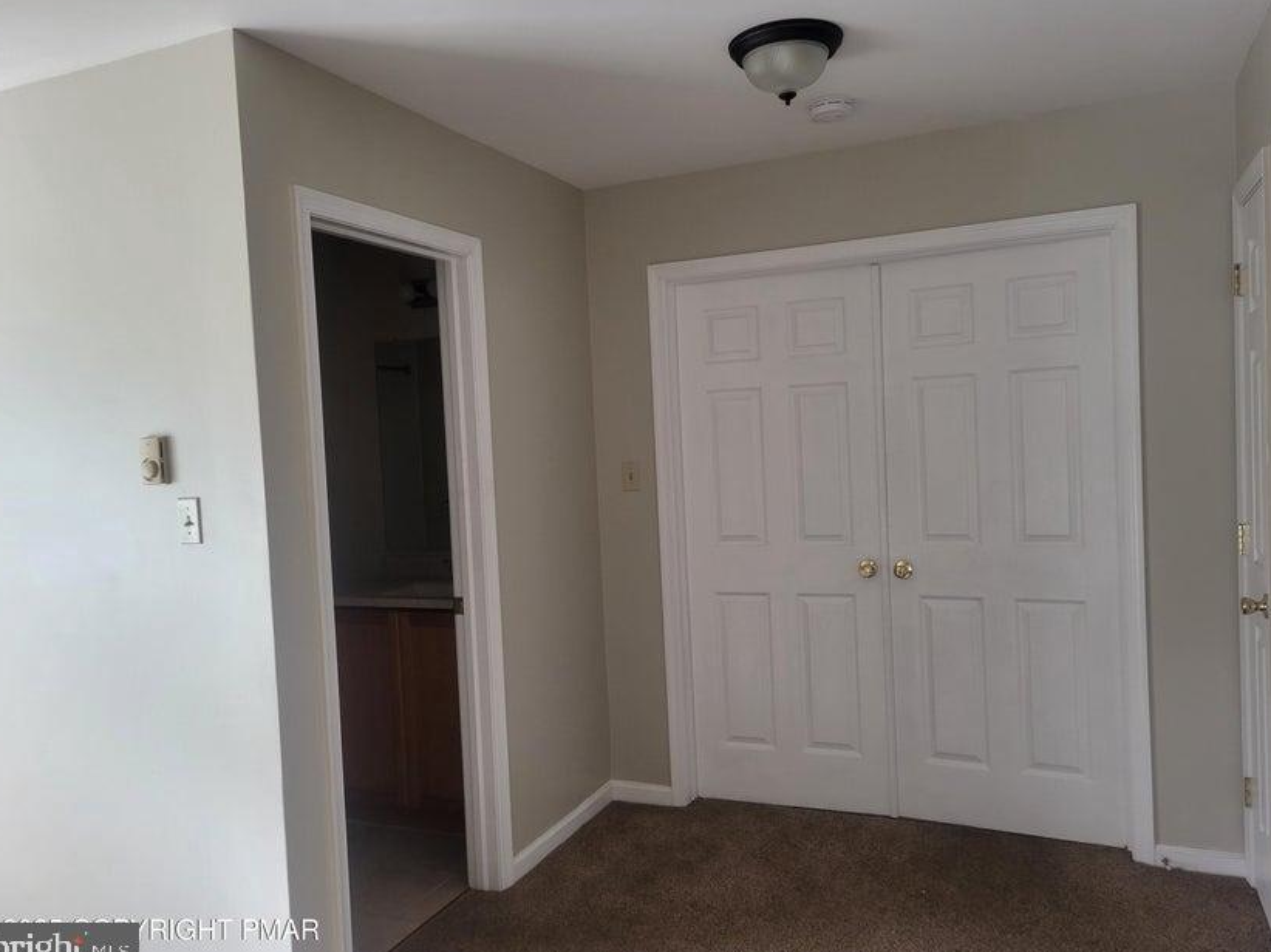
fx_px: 991
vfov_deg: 51.3
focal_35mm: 27
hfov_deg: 65.3
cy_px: 481
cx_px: 638
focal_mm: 5.4
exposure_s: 1/120
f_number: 1.8
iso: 80
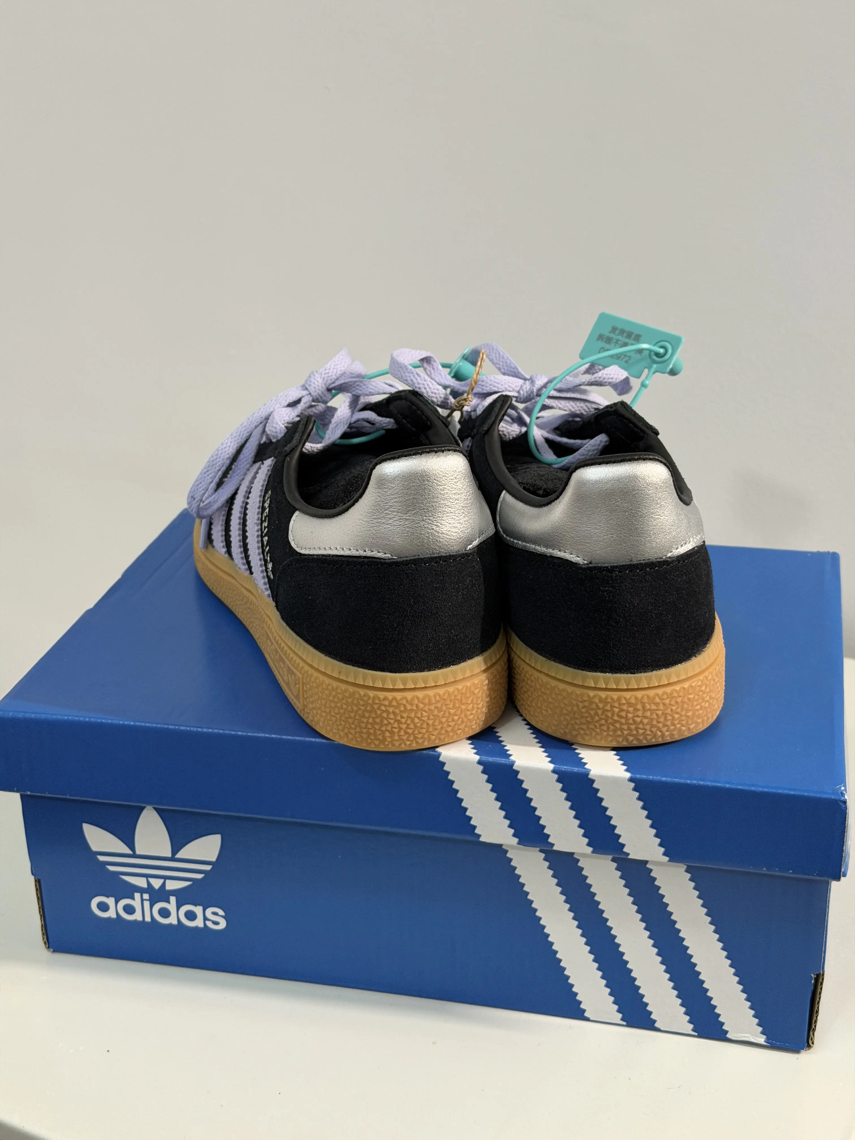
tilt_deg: -24.3
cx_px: 428
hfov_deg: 30.3
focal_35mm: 48
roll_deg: +2.3
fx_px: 1581
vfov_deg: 39.7
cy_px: 570
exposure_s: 1/50
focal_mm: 6.76
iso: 250
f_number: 1.78
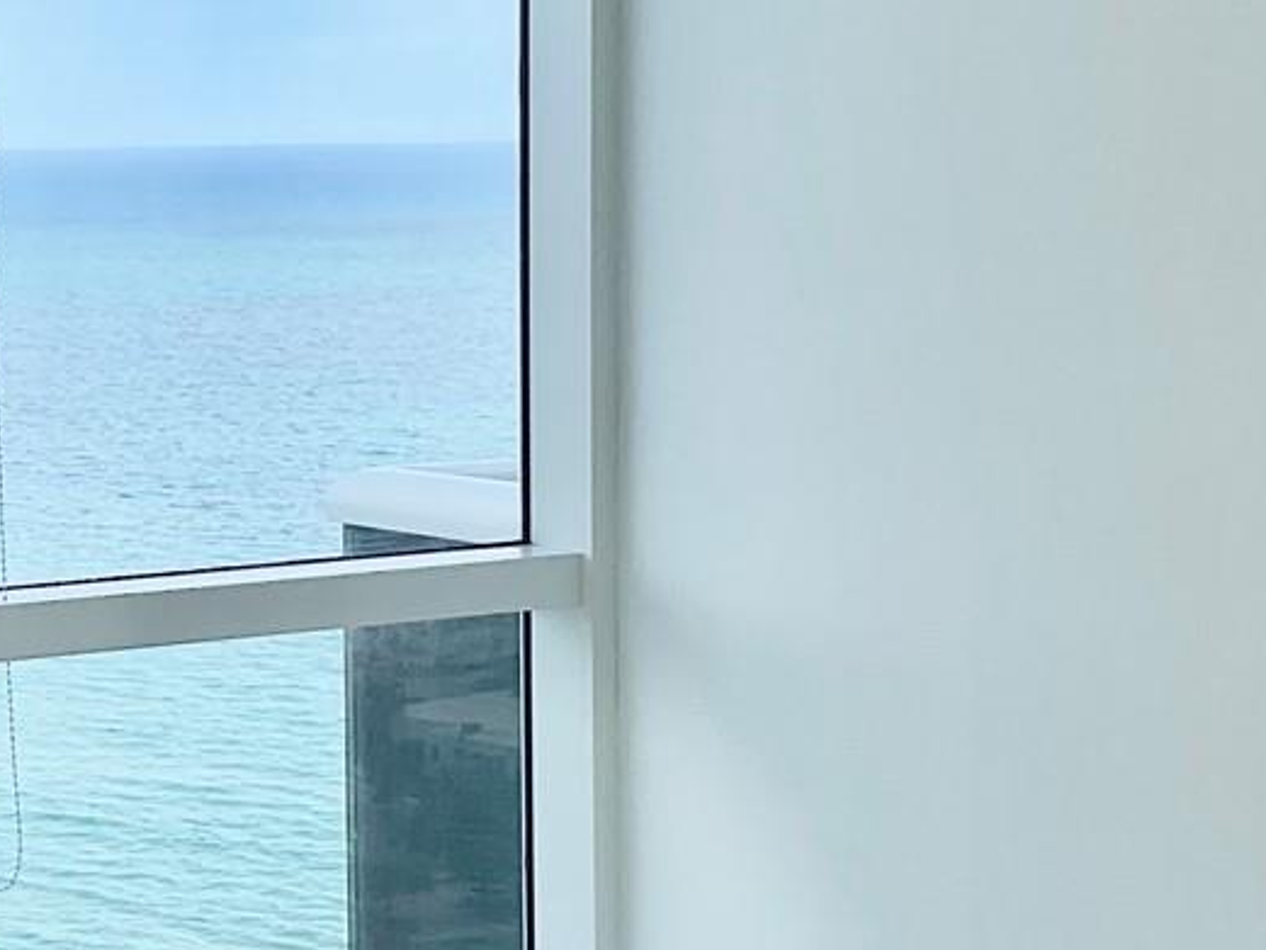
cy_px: 445
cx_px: -70
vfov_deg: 16.6
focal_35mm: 89
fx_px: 3256
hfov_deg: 21.1
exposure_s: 1/770
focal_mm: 3
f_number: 1.8
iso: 16
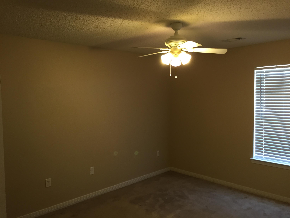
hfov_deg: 61.7
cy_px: 109
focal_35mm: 29
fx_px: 243
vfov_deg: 48.2
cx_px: 145
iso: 100
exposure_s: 1/30
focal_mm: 4.15
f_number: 2.2
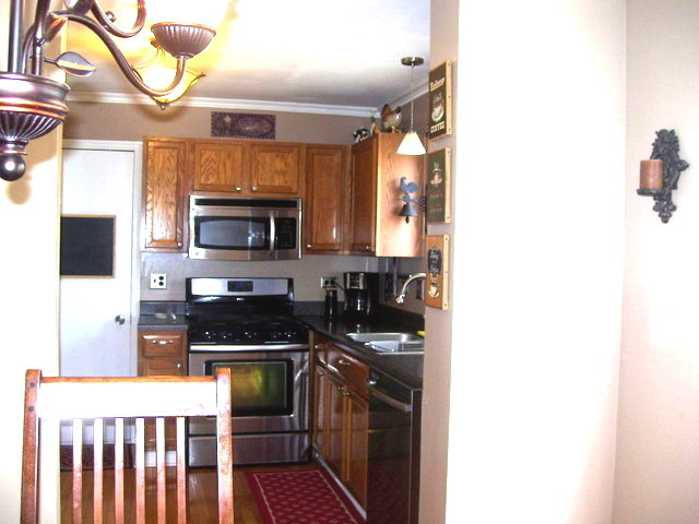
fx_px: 727
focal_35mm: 36
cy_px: 262
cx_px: 350
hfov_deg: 51.4
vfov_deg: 39.7
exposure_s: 1/60
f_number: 2.7
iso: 80
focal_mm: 6
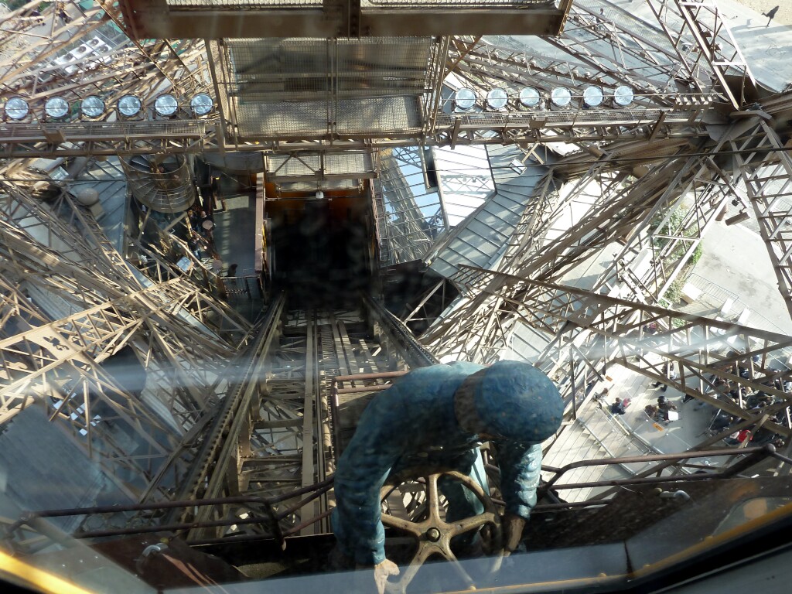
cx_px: 396
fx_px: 664
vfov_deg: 48.2
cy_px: 297
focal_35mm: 29
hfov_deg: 61.7
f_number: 3.4
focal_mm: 4.7
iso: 80
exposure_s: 1/80
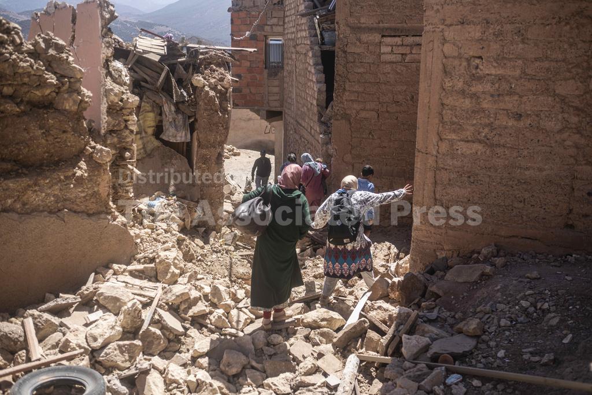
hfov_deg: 54.4
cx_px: 296
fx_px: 576
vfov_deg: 37.9
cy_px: 198
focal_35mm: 35
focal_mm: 35
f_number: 2.2
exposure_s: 1/3200
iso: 200
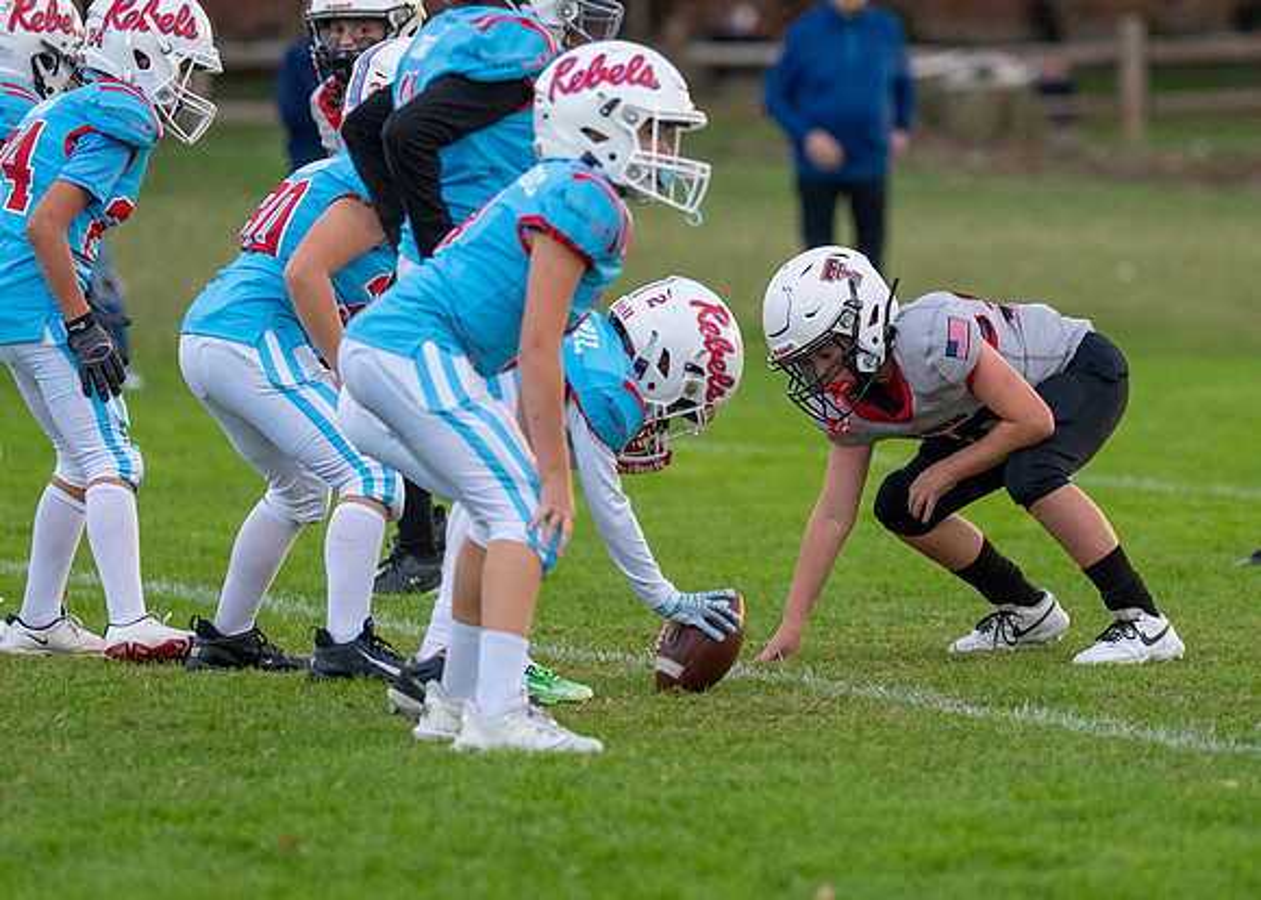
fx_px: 14275
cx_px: 879
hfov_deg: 5.1
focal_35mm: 399
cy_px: 357
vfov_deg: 3.6
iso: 1000
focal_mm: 200
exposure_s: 1/1250
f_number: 2.8
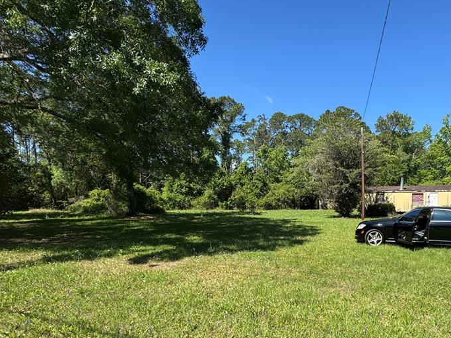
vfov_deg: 62.2
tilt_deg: -4.5
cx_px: 318
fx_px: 274
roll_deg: -0.8
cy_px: 219
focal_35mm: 21
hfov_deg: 75.2
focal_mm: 2.22
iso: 50
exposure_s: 1/956
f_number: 2.2
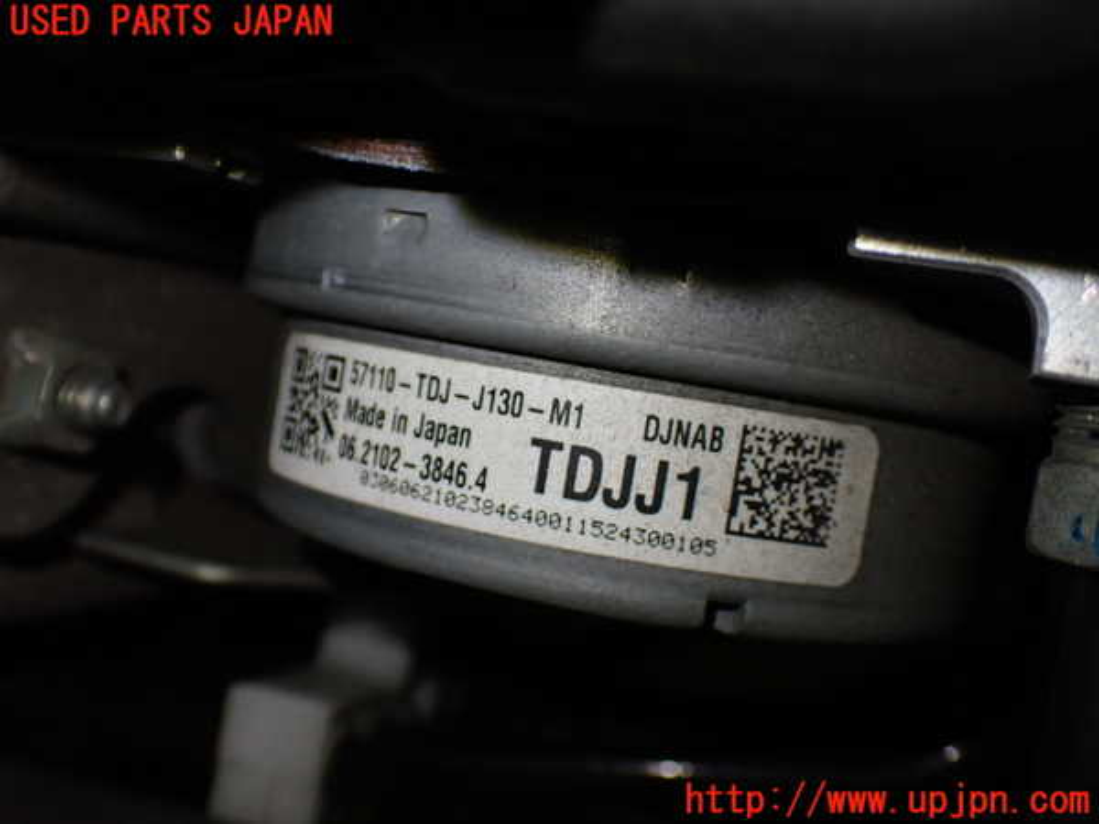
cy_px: 412
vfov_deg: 35.1
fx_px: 1302
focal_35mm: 41
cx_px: 550
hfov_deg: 45.8
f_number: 2.8
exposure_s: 1/160
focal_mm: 7.31
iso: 320
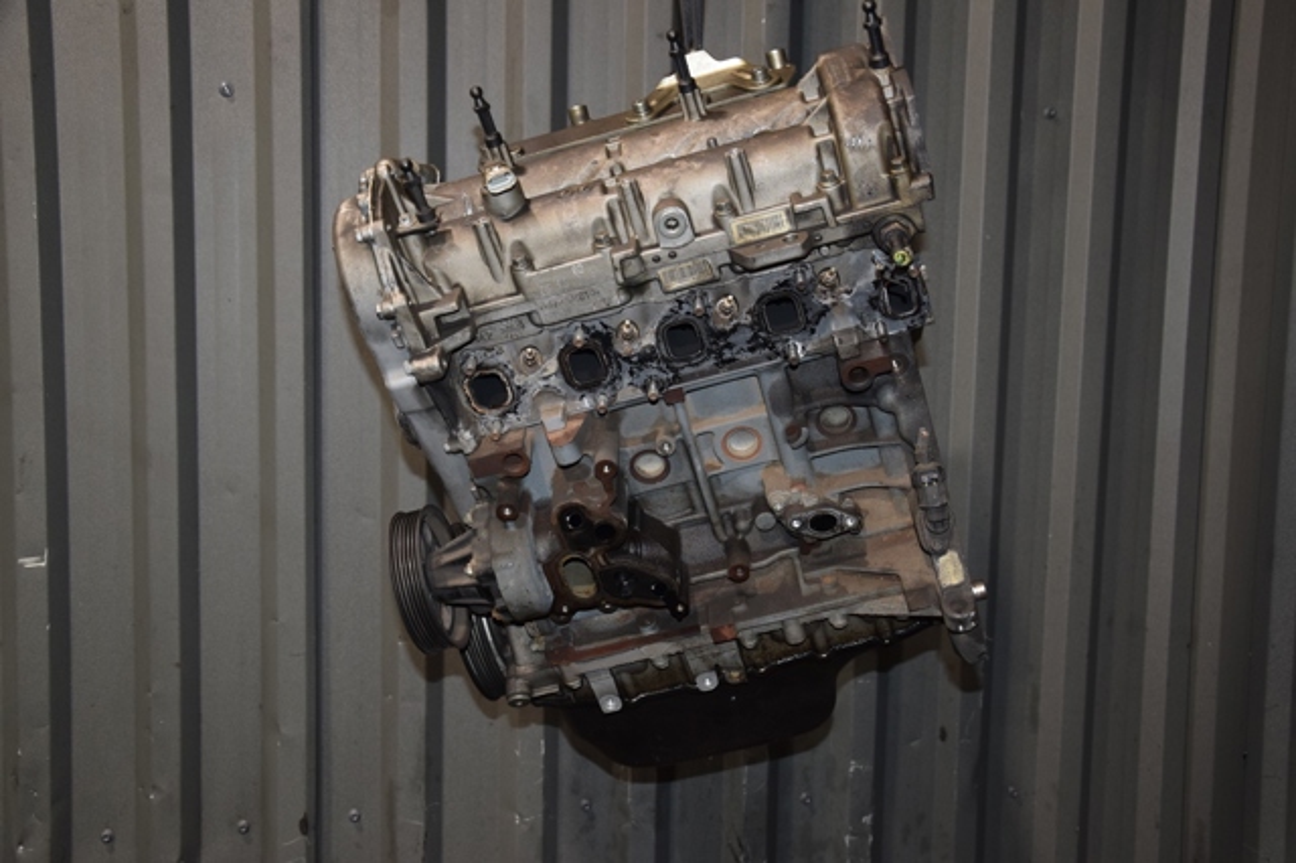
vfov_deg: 31.9
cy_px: 432
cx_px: 648
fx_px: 1511
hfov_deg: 46.4
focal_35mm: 42
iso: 800
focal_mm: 28
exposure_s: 1/60
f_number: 5
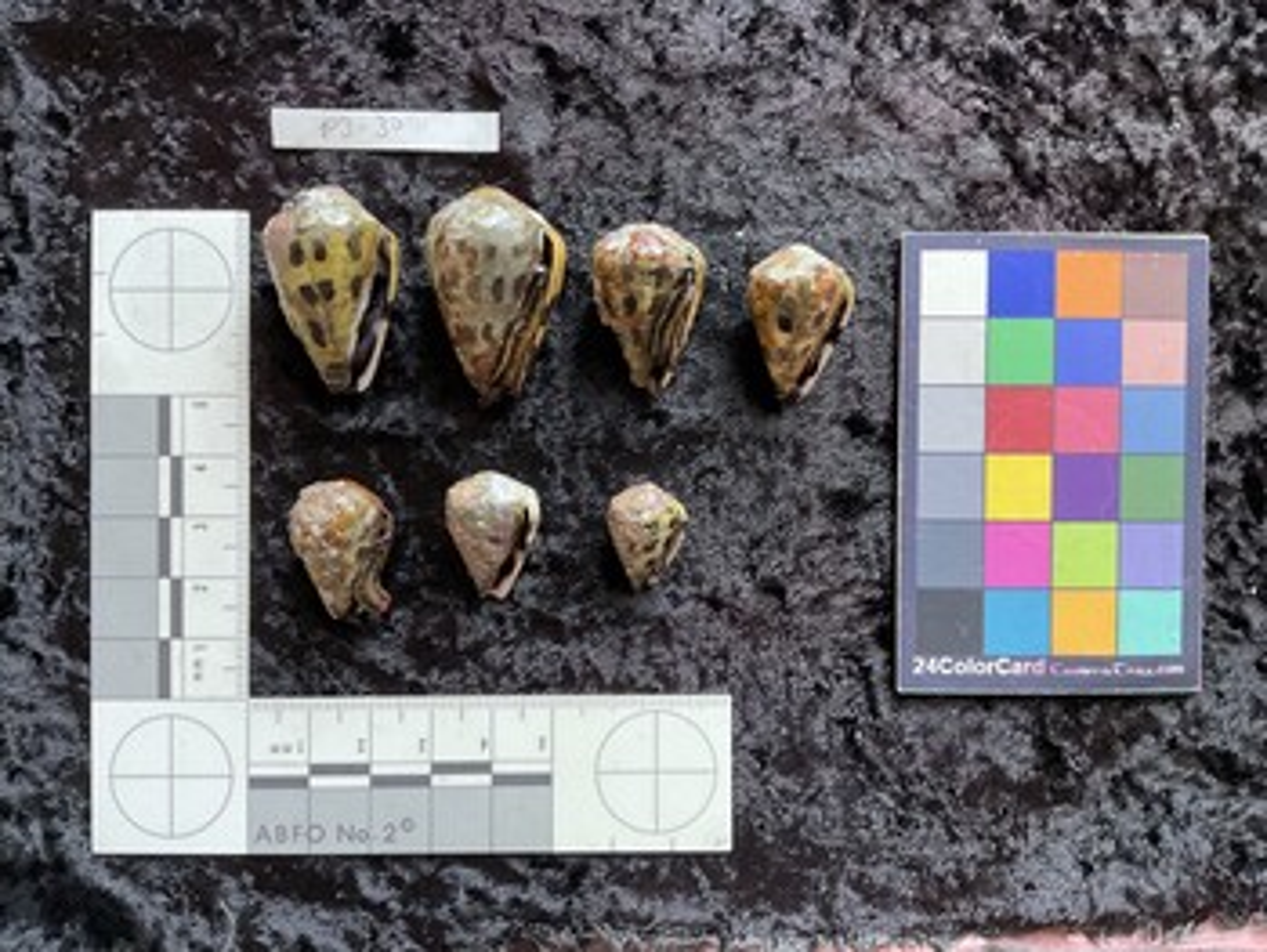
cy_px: 476
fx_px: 1062
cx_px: 634
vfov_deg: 48.3
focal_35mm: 29
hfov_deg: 61.6
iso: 125
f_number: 1.8
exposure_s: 1/60
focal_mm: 3
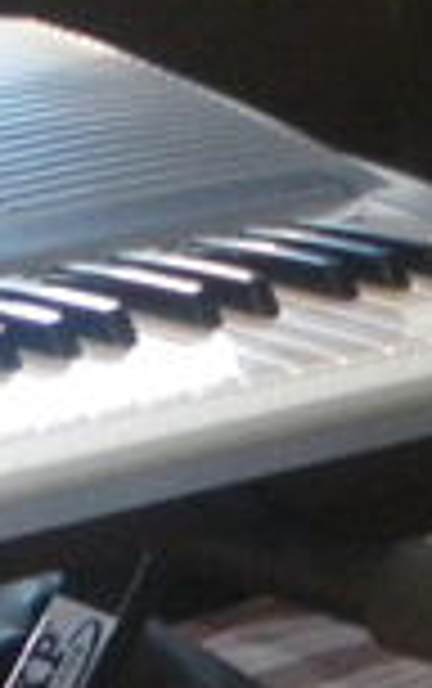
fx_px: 4677
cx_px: -680
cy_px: 1336
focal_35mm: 249
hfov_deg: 5.1
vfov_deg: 8.1
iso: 400
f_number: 3.5
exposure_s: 1/50
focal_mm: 6.3
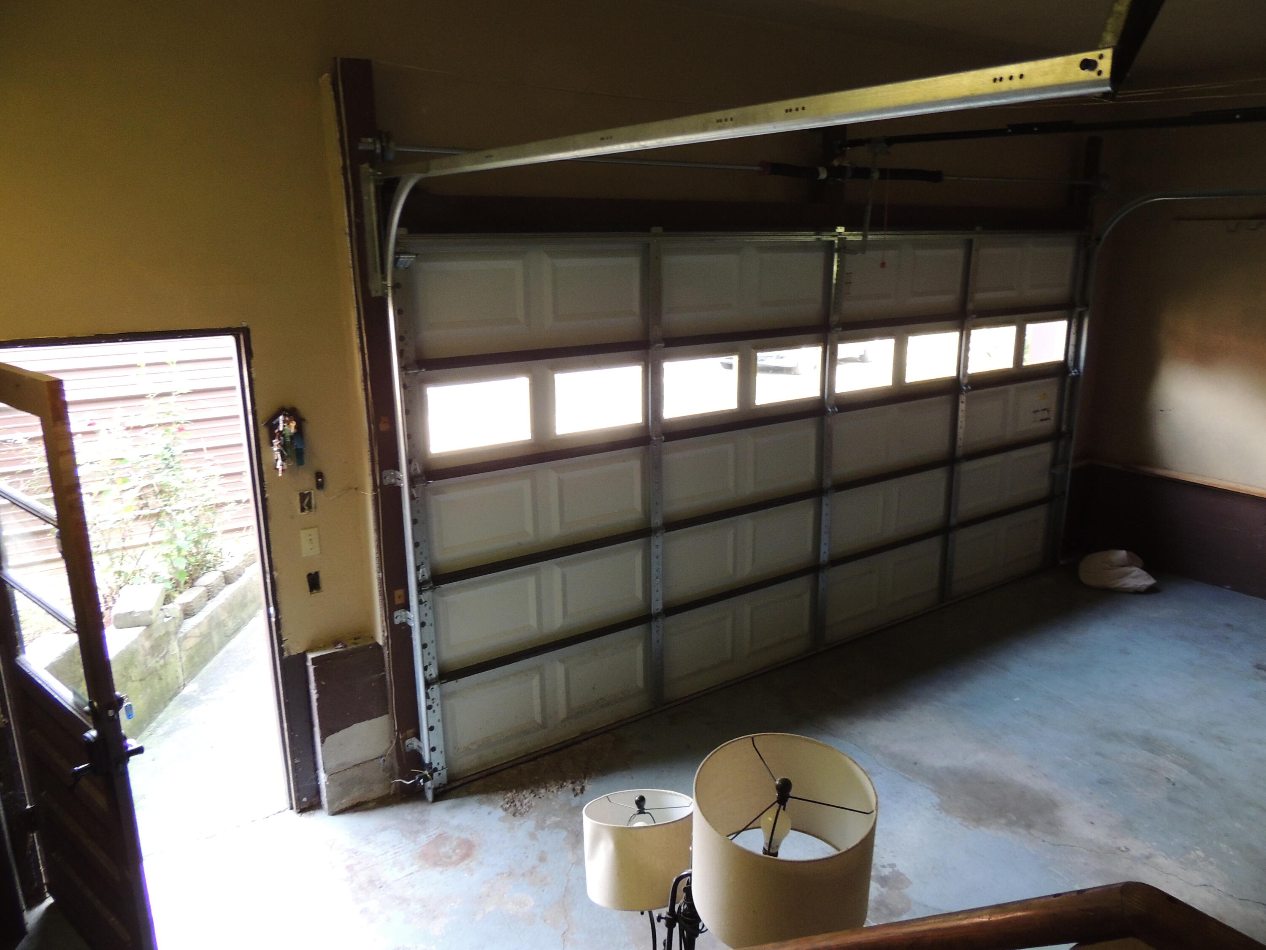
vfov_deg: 56.8
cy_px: 475
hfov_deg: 71.6
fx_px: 878
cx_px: 633
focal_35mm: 24
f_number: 3
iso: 360
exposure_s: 1/30
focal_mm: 4.3
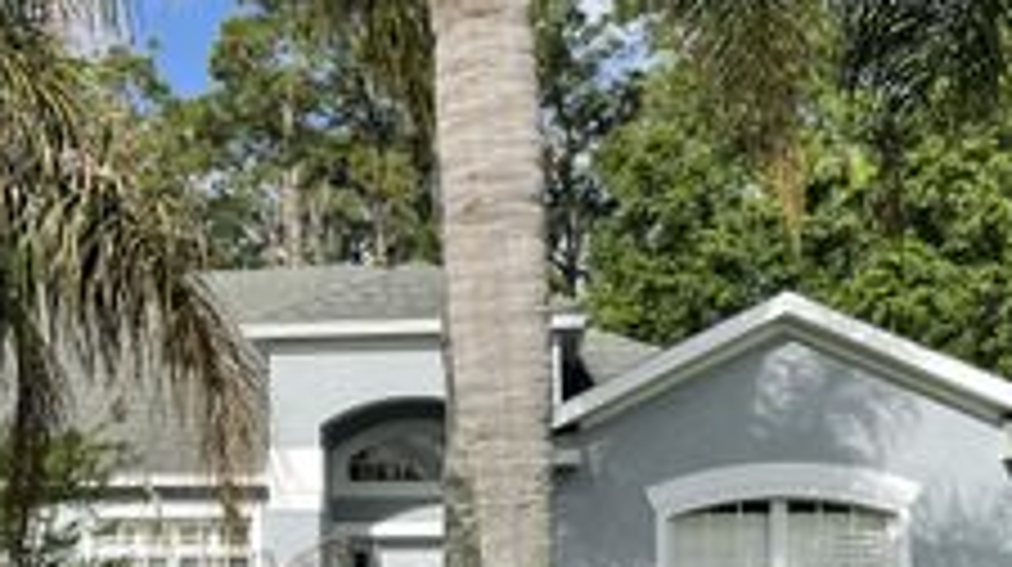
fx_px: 1689
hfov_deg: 31.2
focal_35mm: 63
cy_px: 538
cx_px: 36
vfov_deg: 18.6
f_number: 1.6
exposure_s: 1/3205
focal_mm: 4.2
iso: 32
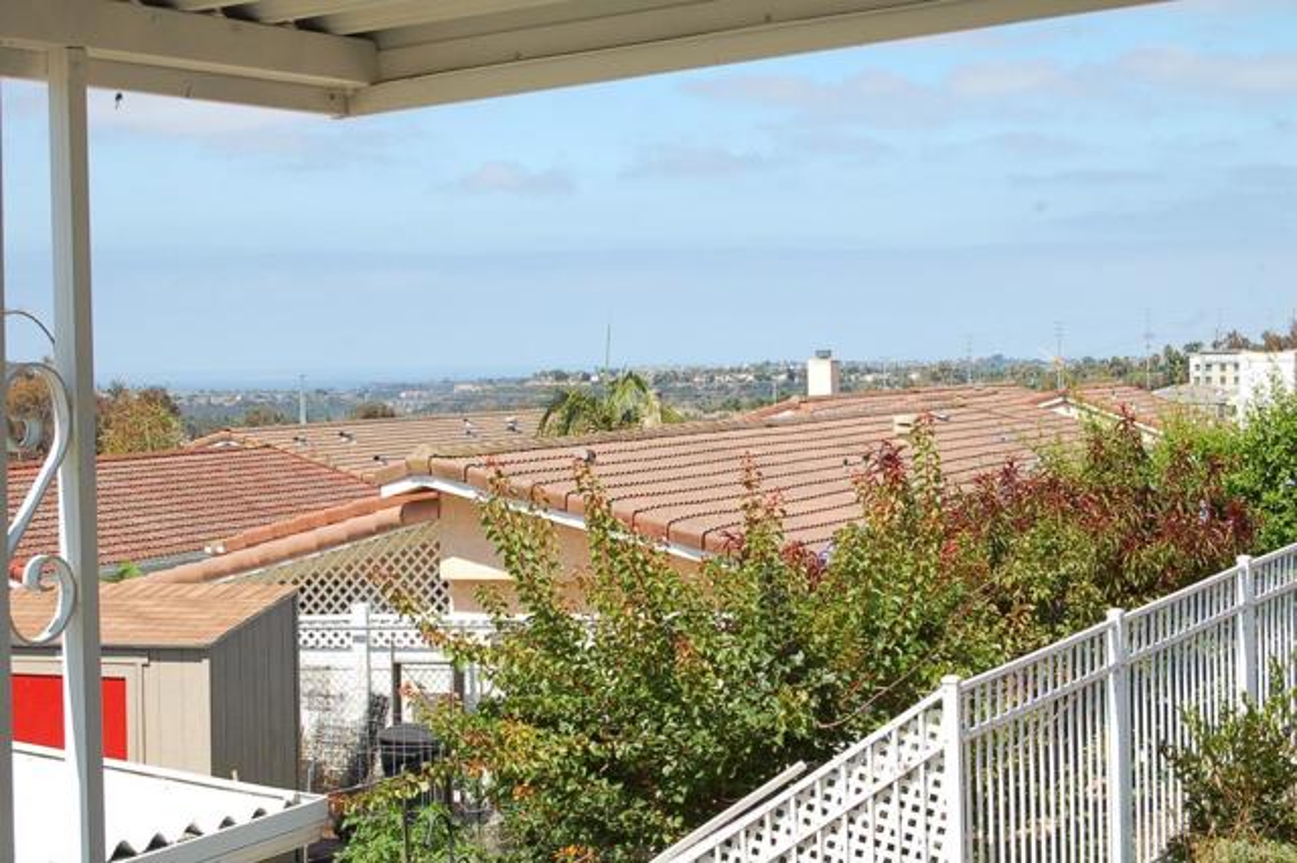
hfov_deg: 24.6
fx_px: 2971
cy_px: 432
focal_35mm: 82
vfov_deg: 16.5
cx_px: 648
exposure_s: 1/320
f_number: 11
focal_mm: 55
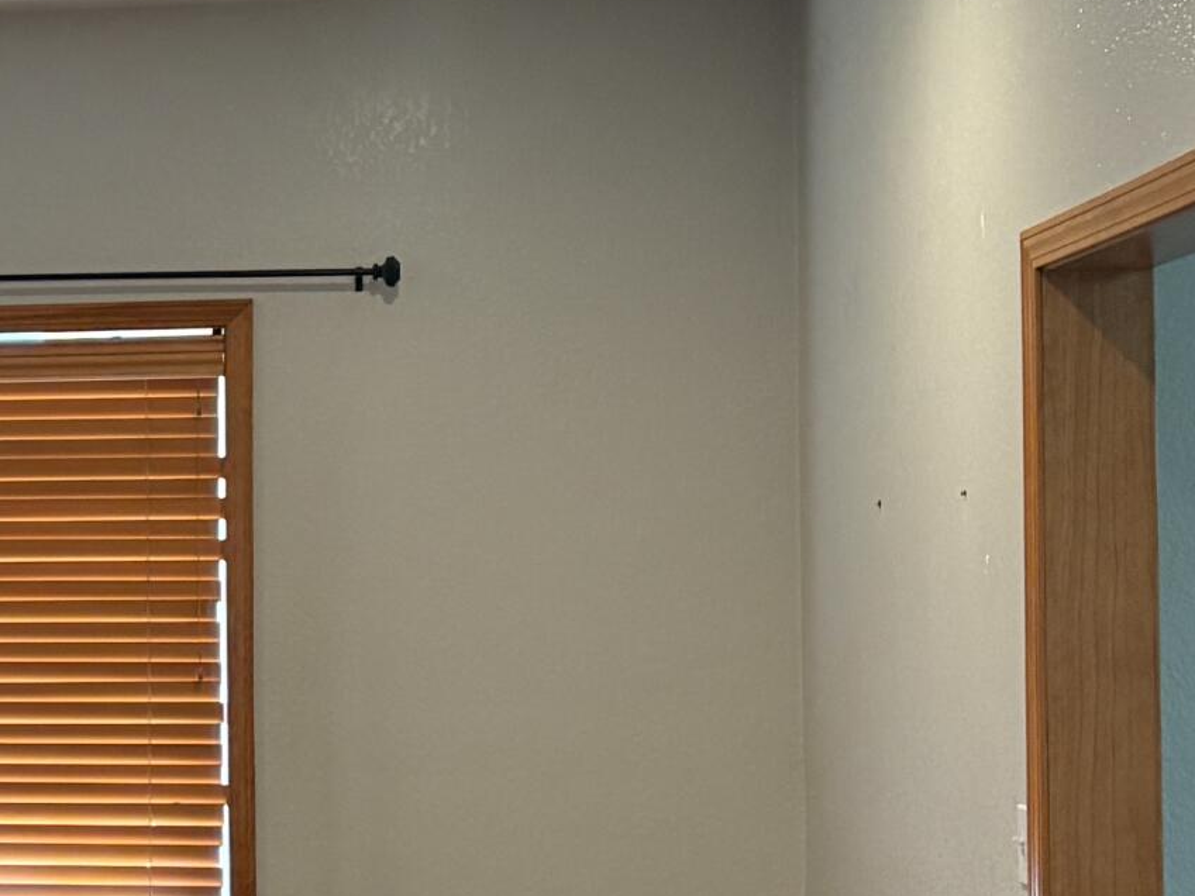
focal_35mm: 92
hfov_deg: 20.1
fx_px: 3176
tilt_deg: +1.3
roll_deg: +0.7
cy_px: 527
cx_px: -197
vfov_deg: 16.1
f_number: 1.6
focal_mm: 5.96
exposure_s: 1/60
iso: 500
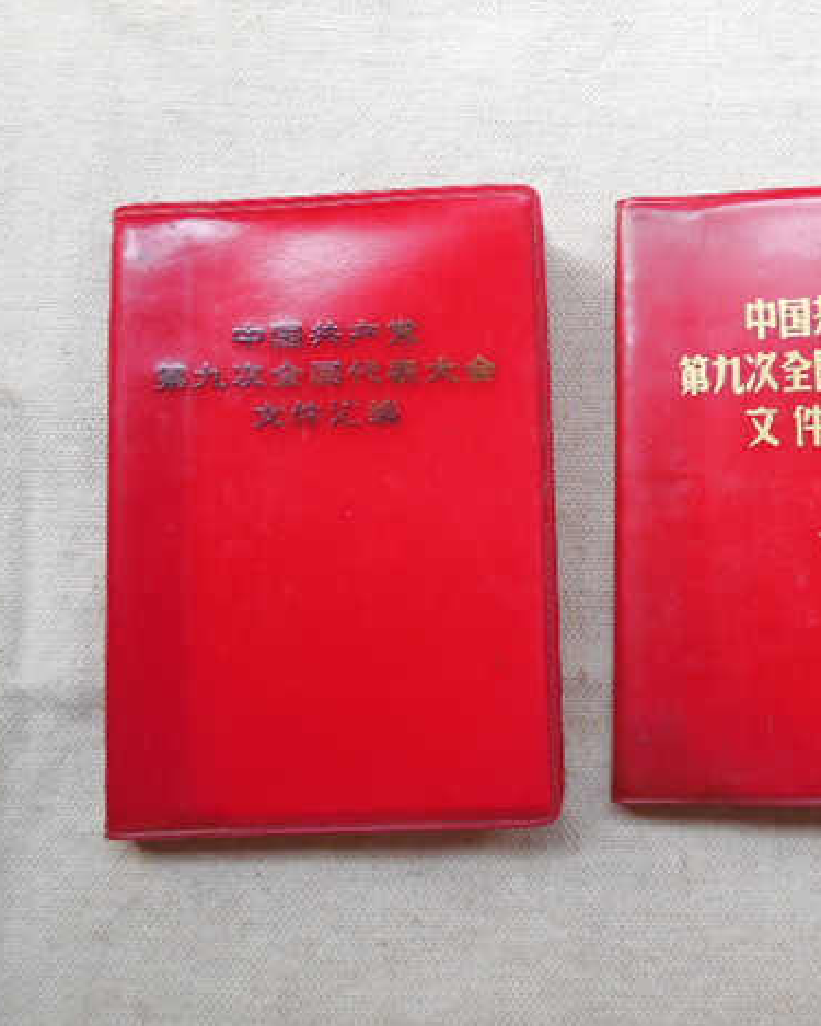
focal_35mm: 40
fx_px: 1215
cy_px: 505
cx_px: 617
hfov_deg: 36.4
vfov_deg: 45.8
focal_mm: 5.3
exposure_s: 1/250
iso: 400
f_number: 3.2
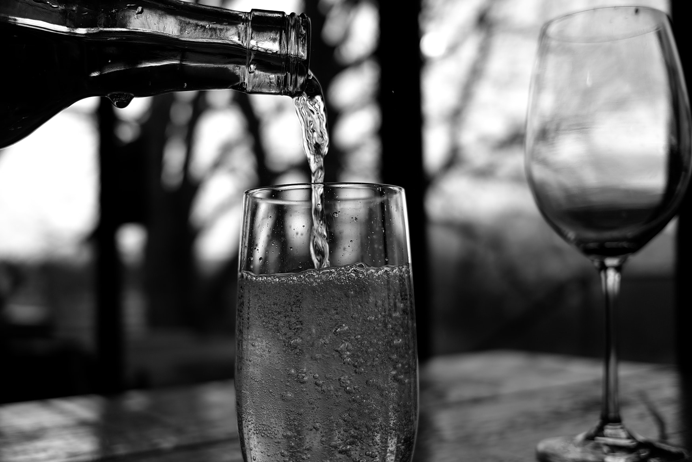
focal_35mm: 42
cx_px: 294
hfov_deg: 46.2
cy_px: 263
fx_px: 808
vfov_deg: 31.9
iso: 100
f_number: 2.8
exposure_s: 1/320
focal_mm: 24
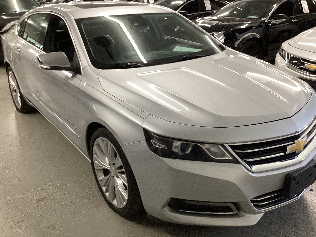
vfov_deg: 41.8
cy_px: 109
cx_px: 170
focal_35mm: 34
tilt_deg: -19.4
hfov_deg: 53.9
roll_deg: -0.3
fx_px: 310
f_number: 2.4
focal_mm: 3.3
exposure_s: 1/60
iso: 200
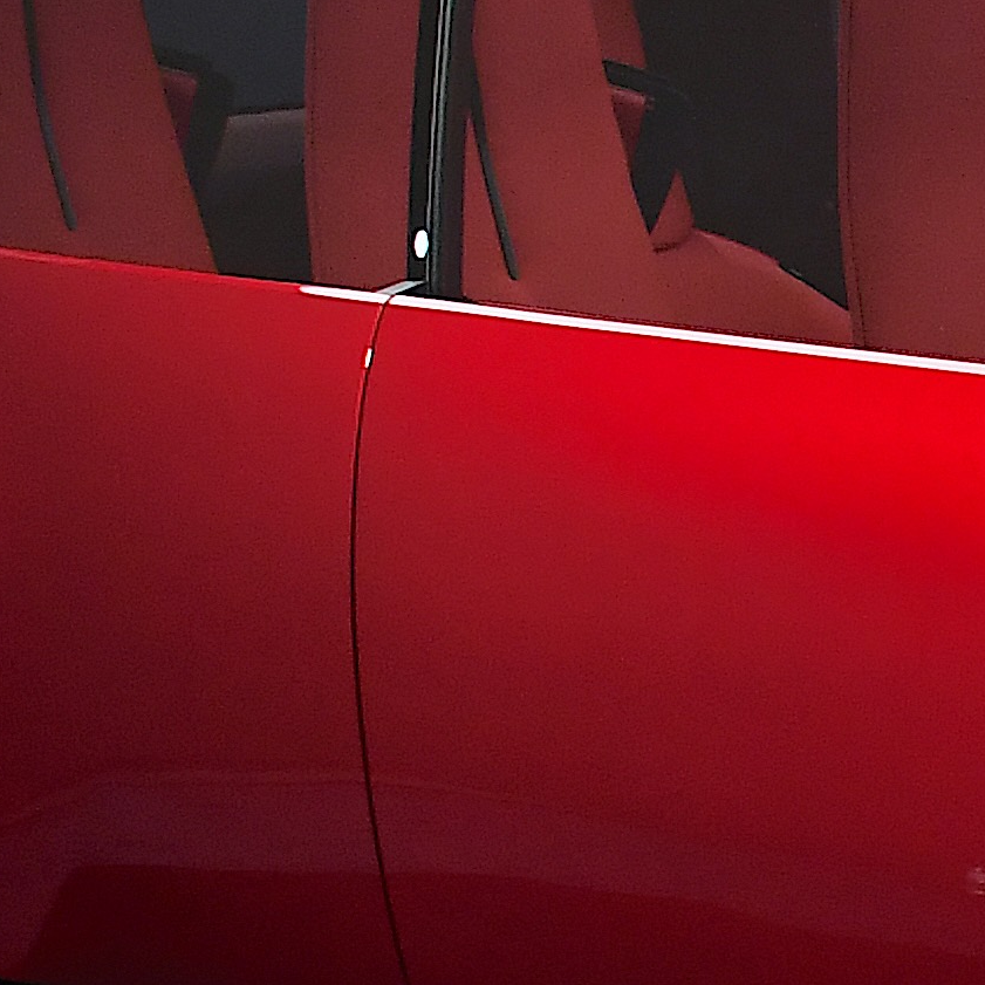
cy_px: 574
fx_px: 4893
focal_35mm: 152
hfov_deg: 10.5
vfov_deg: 11.5
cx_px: 2045
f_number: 5.6
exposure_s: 1/160
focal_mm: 18
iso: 1250
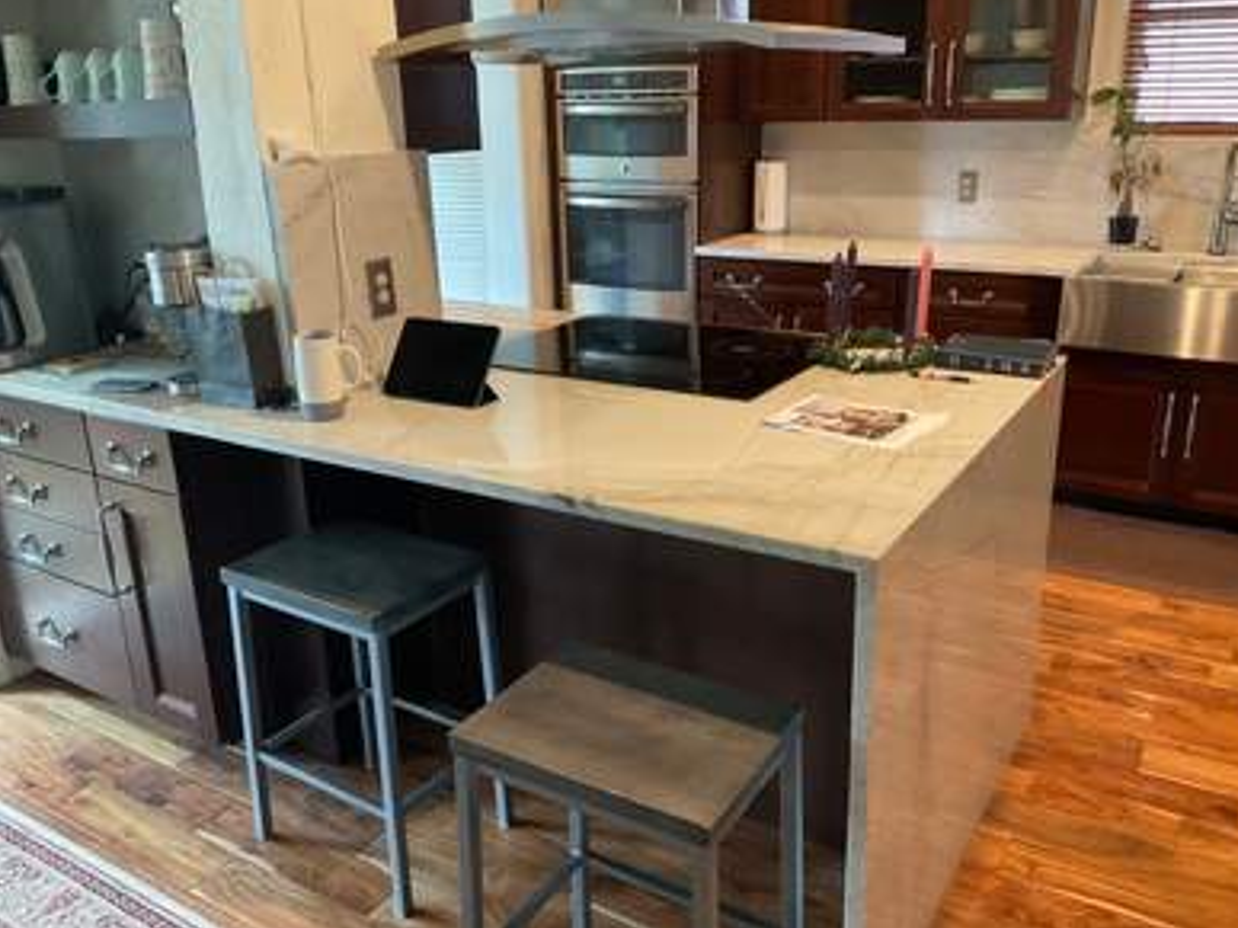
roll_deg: +1.1
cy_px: 451
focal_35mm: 30
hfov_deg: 60.0
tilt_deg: -18.8
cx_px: 637
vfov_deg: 46.8
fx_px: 1073
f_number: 1.8
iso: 250
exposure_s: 1/40
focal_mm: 3
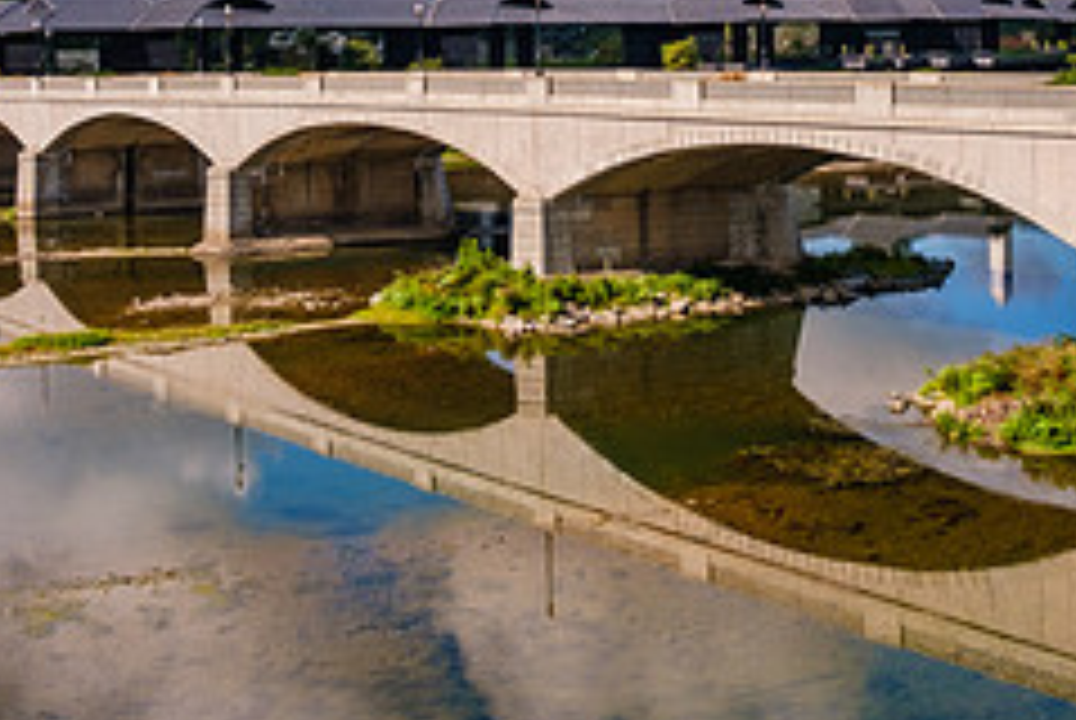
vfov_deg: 27.7
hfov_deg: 41.9
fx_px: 1406
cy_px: 69
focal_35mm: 47
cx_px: 557
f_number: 8
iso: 160
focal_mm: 12.6
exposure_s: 1/180
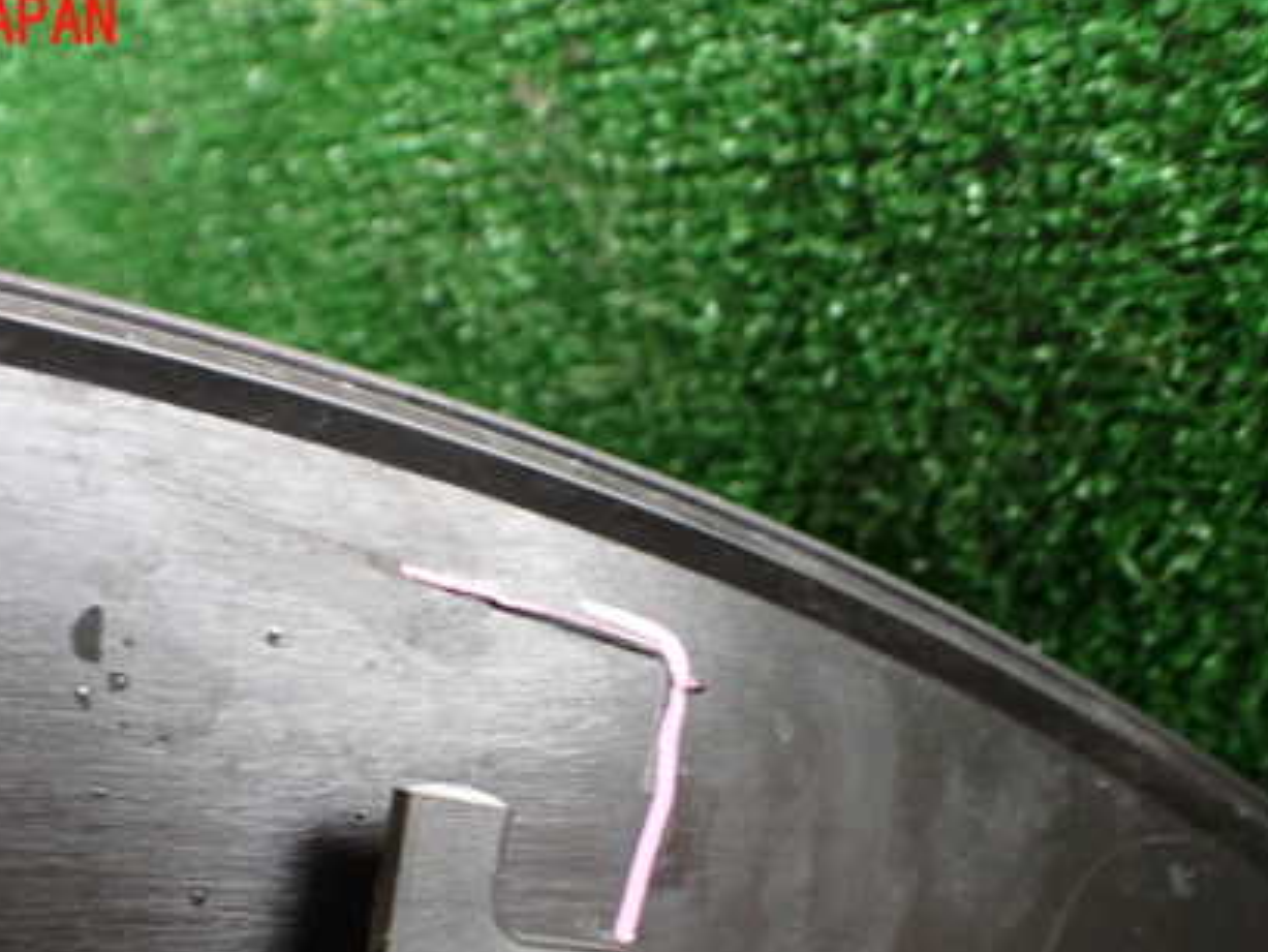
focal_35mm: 44
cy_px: 682
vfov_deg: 32.4
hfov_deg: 42.6
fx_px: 1612
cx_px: 484
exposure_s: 1/40
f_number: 2.3
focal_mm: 5.4
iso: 800
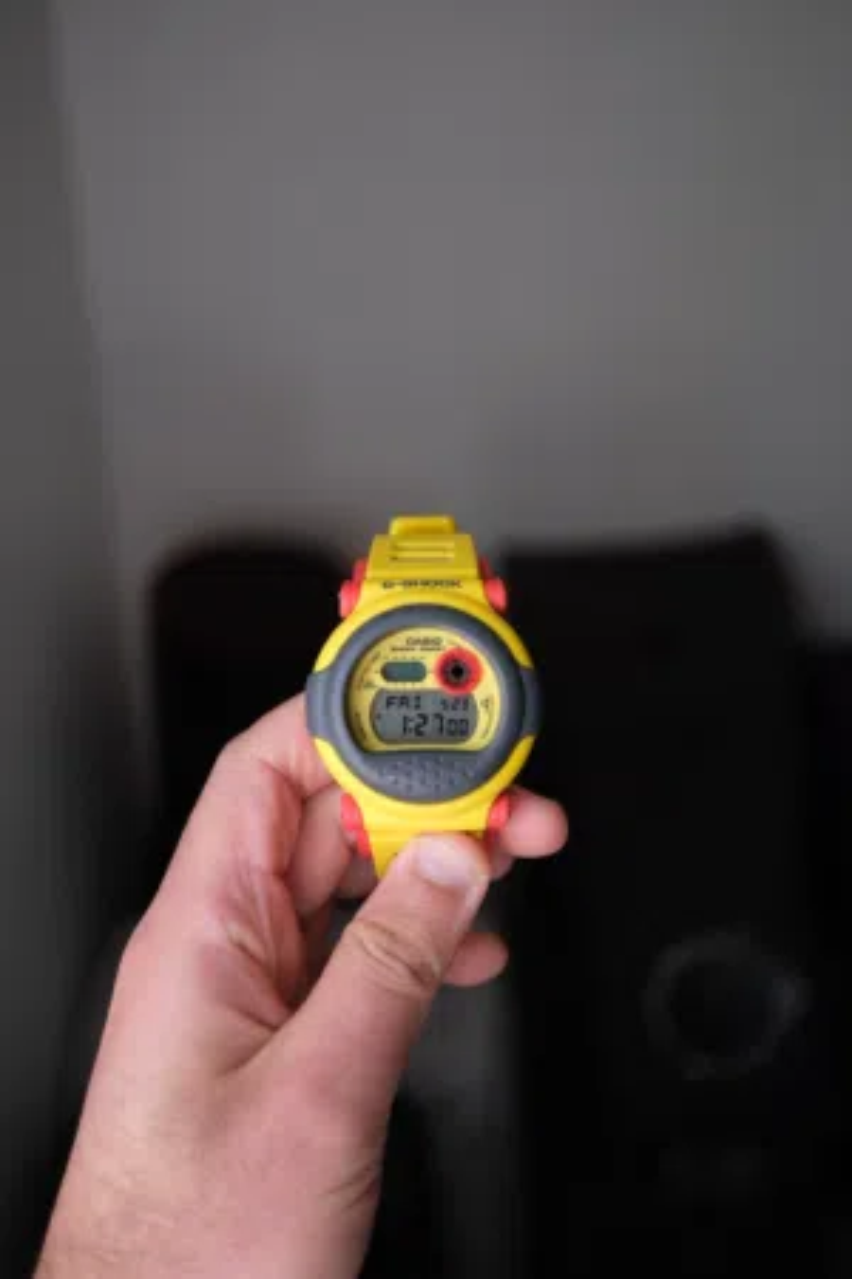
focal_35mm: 45
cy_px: 640
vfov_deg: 43.6
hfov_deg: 29.9
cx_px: 426
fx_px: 1597
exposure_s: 1/60
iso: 200
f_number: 2.8
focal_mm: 30
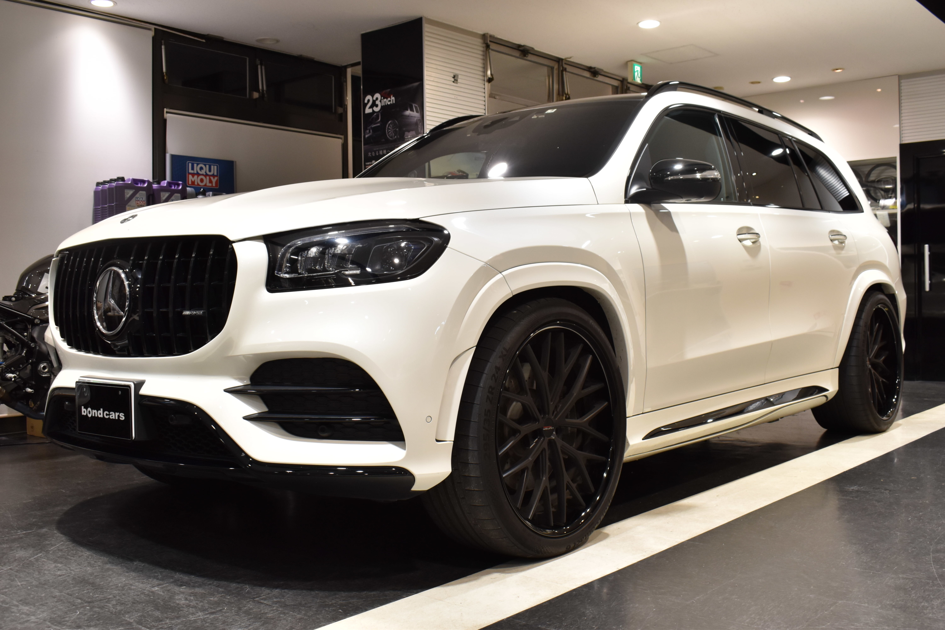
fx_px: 945
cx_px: 472
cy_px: 315
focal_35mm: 36
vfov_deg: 36.9
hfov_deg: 53.1
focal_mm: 24
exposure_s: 1/40
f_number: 8
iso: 640
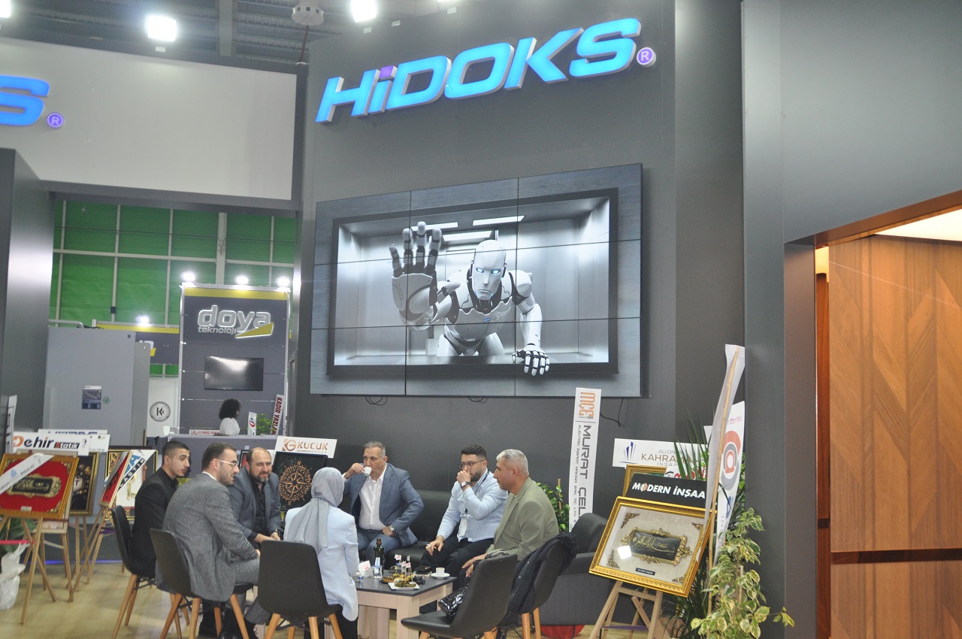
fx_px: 881
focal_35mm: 33
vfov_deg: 39.9
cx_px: 481
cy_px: 320
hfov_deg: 57.3
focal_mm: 22
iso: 720
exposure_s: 1/125
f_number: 3.5
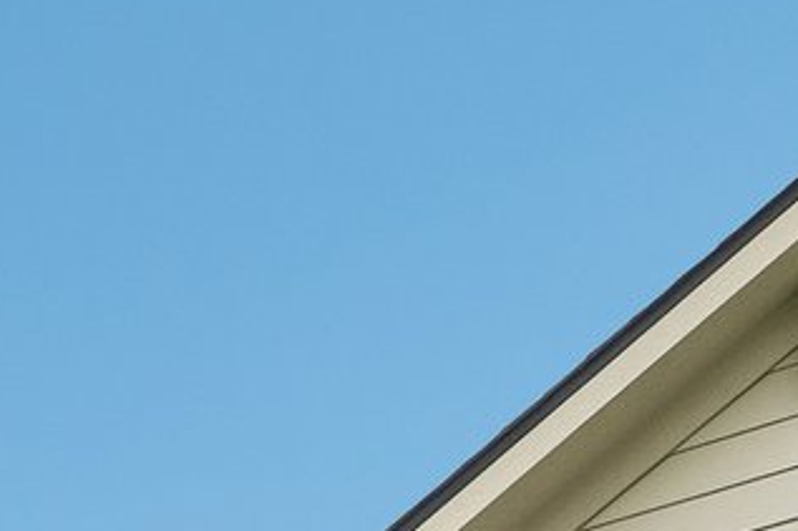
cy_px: 1242
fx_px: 2221
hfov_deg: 15.1
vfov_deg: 11.5
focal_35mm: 100
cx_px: -944
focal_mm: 15.5
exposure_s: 1/30
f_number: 8
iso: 100
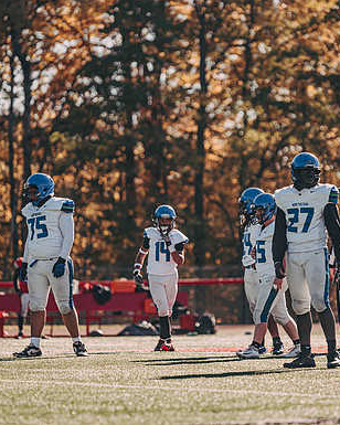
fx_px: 3560
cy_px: 212
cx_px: 190
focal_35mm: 283
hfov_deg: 5.5
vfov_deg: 6.8
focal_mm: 200
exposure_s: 1/3200
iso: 250
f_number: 3.2
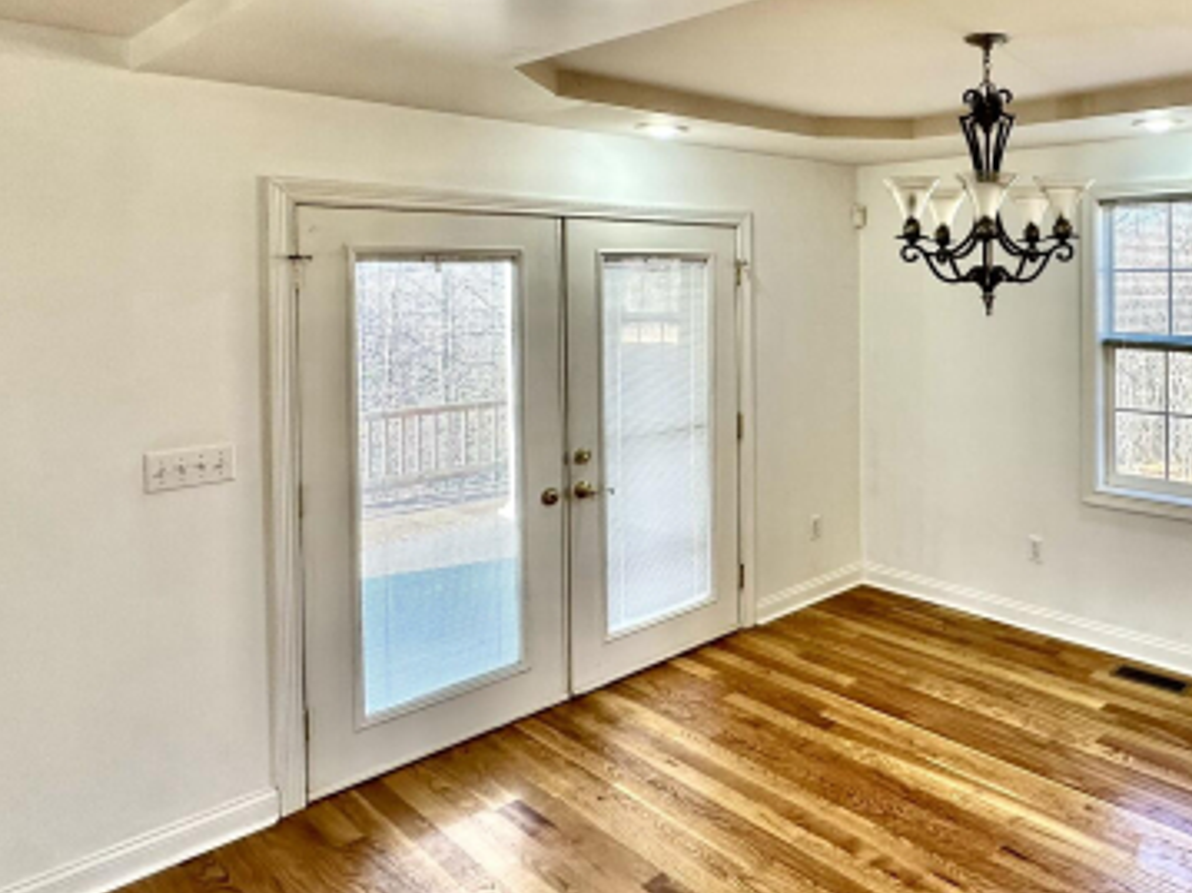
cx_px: 961
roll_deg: +0.2
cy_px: 292
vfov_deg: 52.0
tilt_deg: -0.6
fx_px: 895
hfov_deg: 61.5
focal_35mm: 26
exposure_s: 1/120
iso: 64
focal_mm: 2.22
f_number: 2.2
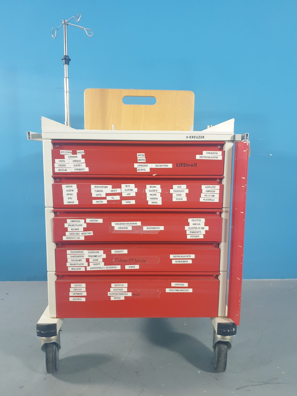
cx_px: 148
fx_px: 297
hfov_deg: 53.1
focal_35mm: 26
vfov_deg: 67.3
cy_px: 198
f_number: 1.5
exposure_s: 1/50
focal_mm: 4.3
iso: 320
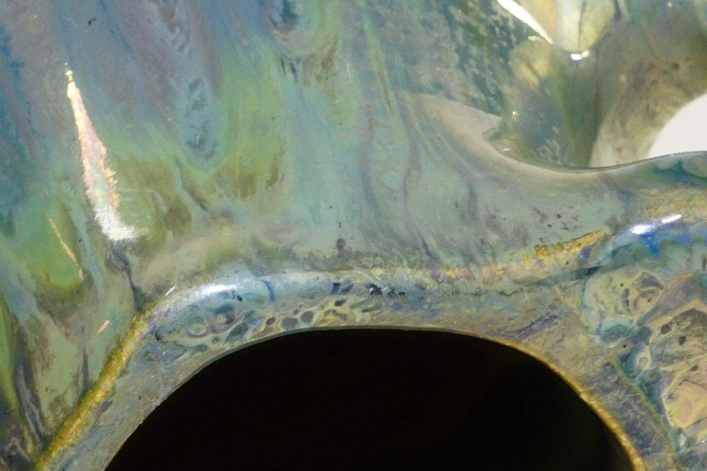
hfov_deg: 10.0
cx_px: -160
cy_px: 138
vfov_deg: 6.8
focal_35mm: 202
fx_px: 3967
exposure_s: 1/40
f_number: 14
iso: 320
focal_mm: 54
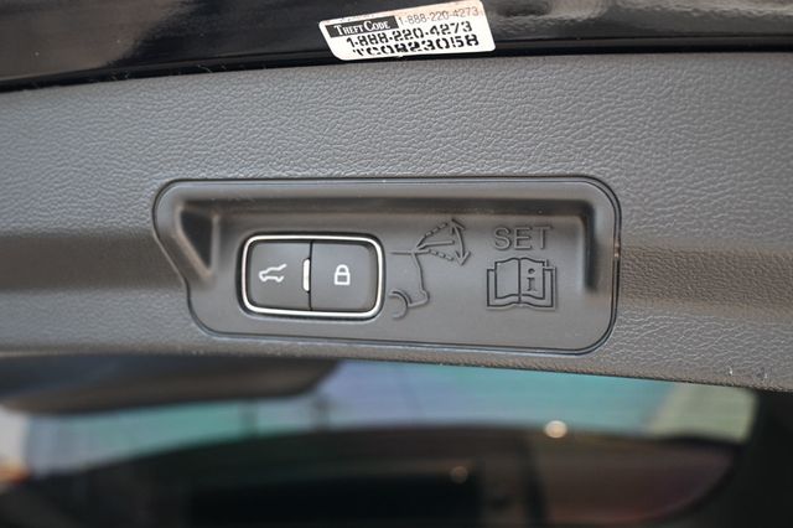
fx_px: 793
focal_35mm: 36
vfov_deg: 36.8
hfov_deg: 53.2
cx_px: 396
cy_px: 264
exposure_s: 1/125
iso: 640
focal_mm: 24
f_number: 4.2
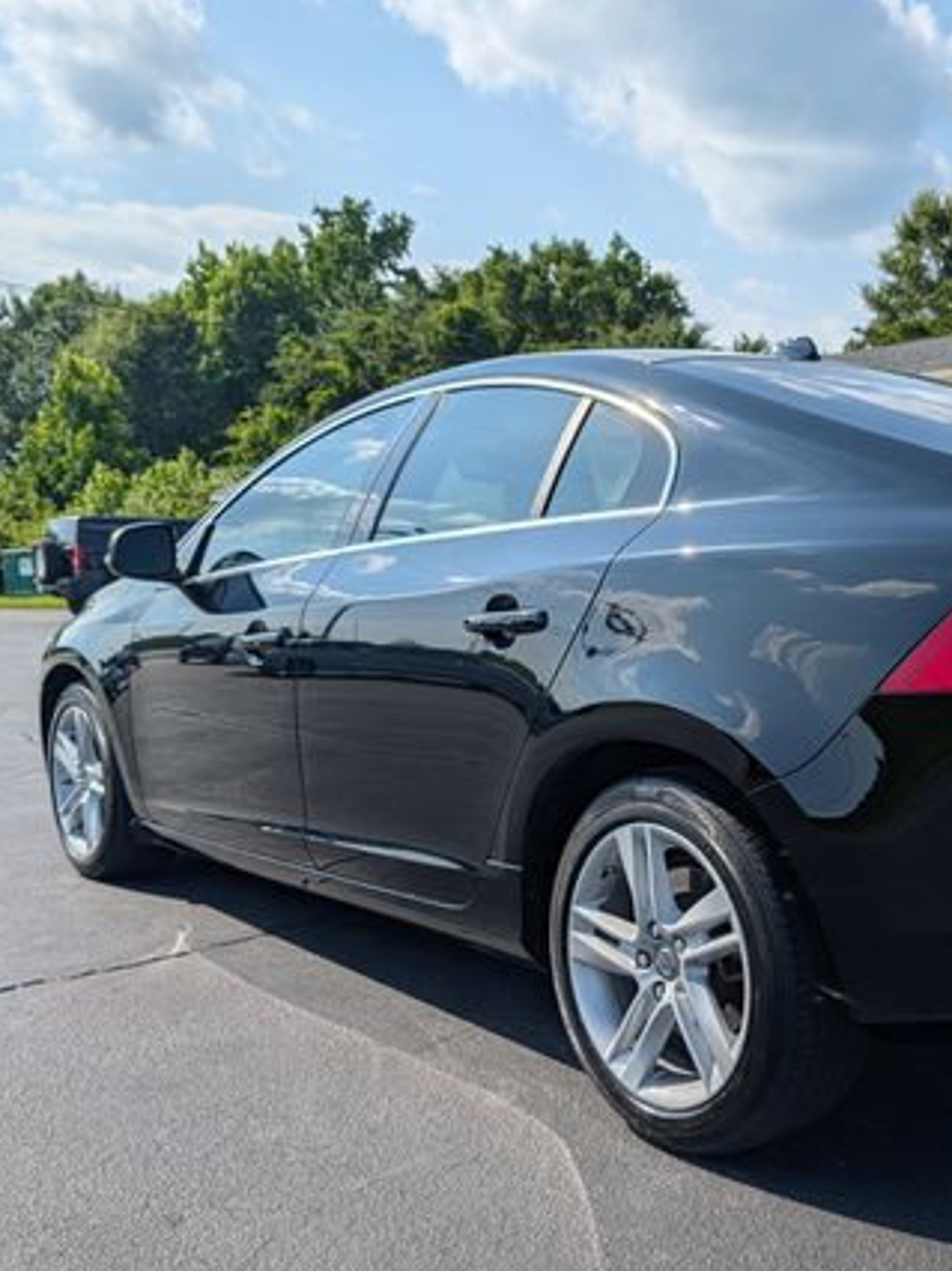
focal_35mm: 36
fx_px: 1321
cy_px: 689
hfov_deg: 38.3
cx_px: 746
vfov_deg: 51.3
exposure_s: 1/13158
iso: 19
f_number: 1.68
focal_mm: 6.9
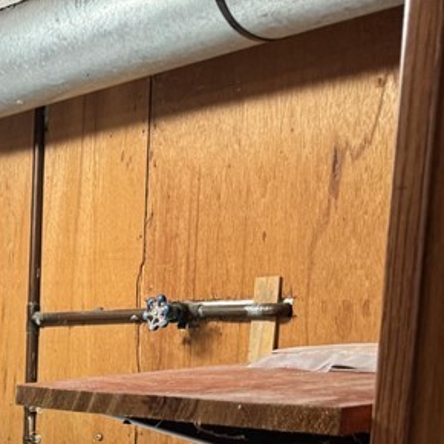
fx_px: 1088
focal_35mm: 75
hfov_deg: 20.0
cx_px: -213
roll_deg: +1.3
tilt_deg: -14.6
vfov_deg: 20.9
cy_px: 583
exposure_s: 1/60
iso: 125
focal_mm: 6.76
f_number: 1.78
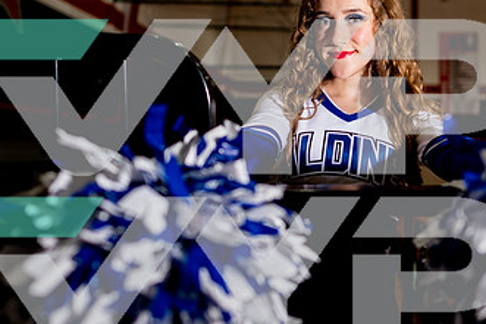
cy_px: 97
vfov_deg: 31.6
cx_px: 329
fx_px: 567
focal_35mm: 42
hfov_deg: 45.6
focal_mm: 24
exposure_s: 1/640
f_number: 1.4
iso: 100
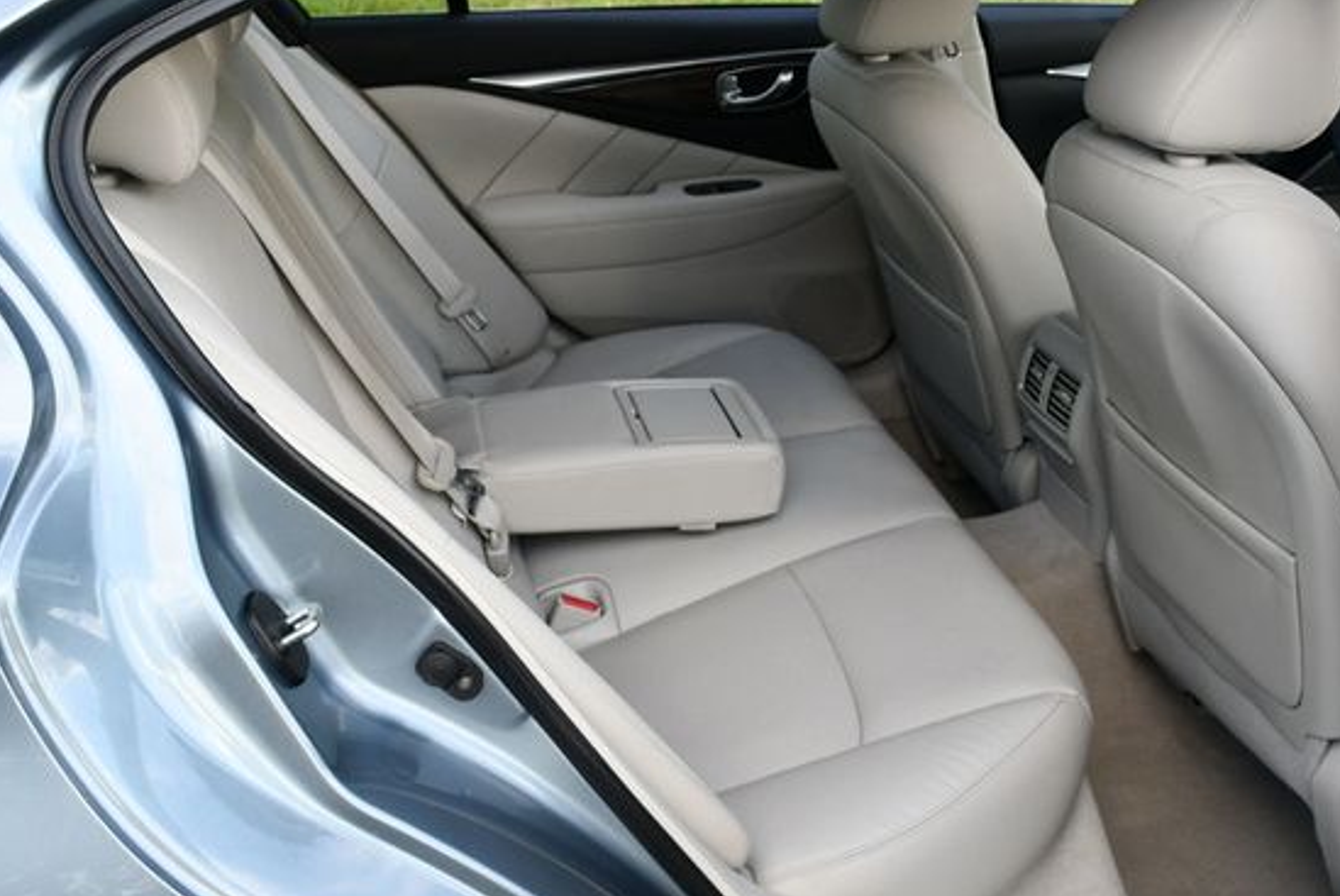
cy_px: 466
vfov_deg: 31.9
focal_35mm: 42
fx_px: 1565
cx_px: 766
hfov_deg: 46.2
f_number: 5.6
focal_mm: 18
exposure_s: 1/250
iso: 320
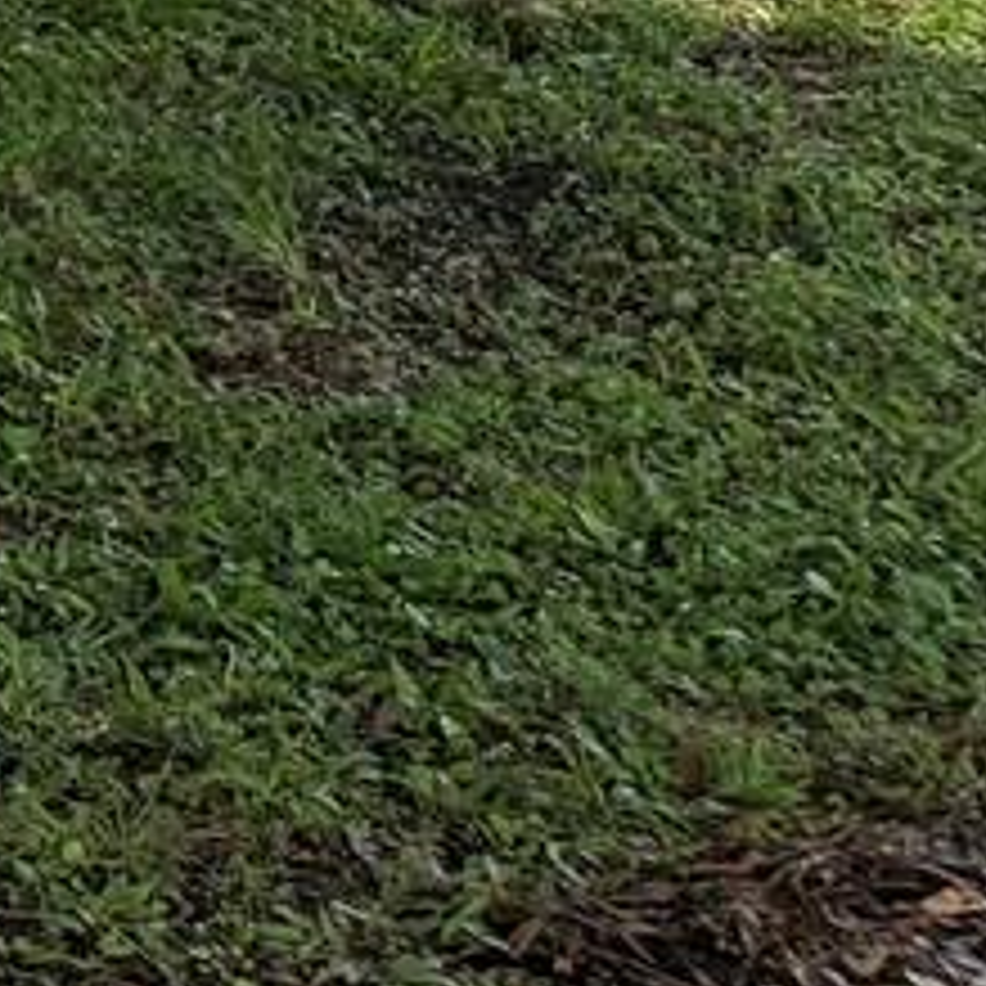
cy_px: -1486
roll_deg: +0.6
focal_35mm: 155
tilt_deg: -1.8
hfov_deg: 8.4
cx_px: -2445
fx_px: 4995
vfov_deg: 9.8
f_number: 1.78
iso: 100
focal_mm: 6.76
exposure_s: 1/1122
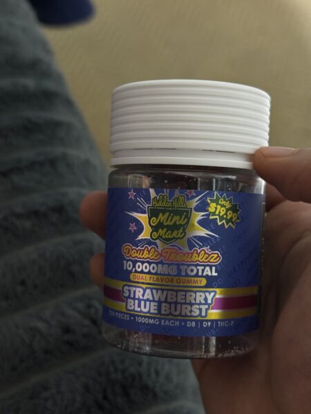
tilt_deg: -52.8
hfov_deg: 30.3
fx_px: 575
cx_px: 156
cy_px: 207
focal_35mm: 48
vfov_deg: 39.7
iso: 800
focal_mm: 6.76
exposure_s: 1/24
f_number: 1.78
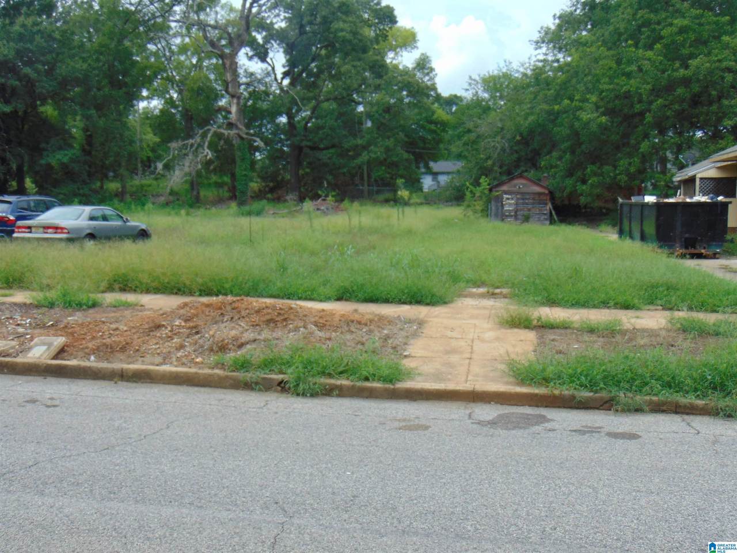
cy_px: 276
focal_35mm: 35
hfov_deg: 52.6
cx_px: 368
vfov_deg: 40.7
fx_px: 745
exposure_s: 1/640
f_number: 3.2
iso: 80
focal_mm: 6.3
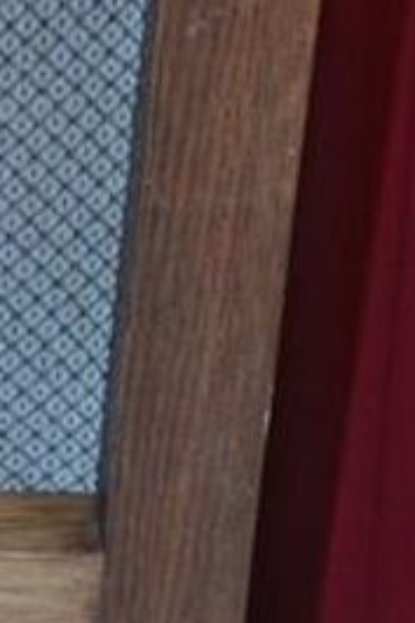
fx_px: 5139
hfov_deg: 4.5
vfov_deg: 6.9
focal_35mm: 297
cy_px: 368
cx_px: -509
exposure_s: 1/60
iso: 800
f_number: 4.5
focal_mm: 35
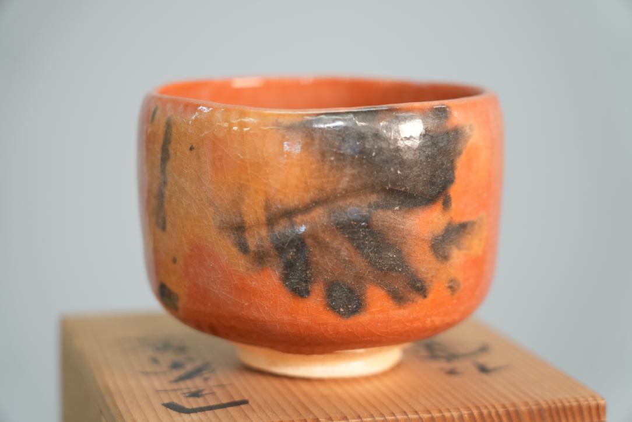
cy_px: 211
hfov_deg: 22.6
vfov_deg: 15.2
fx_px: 1580
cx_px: 316
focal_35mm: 90
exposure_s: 1/100
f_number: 4
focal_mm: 90
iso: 1000
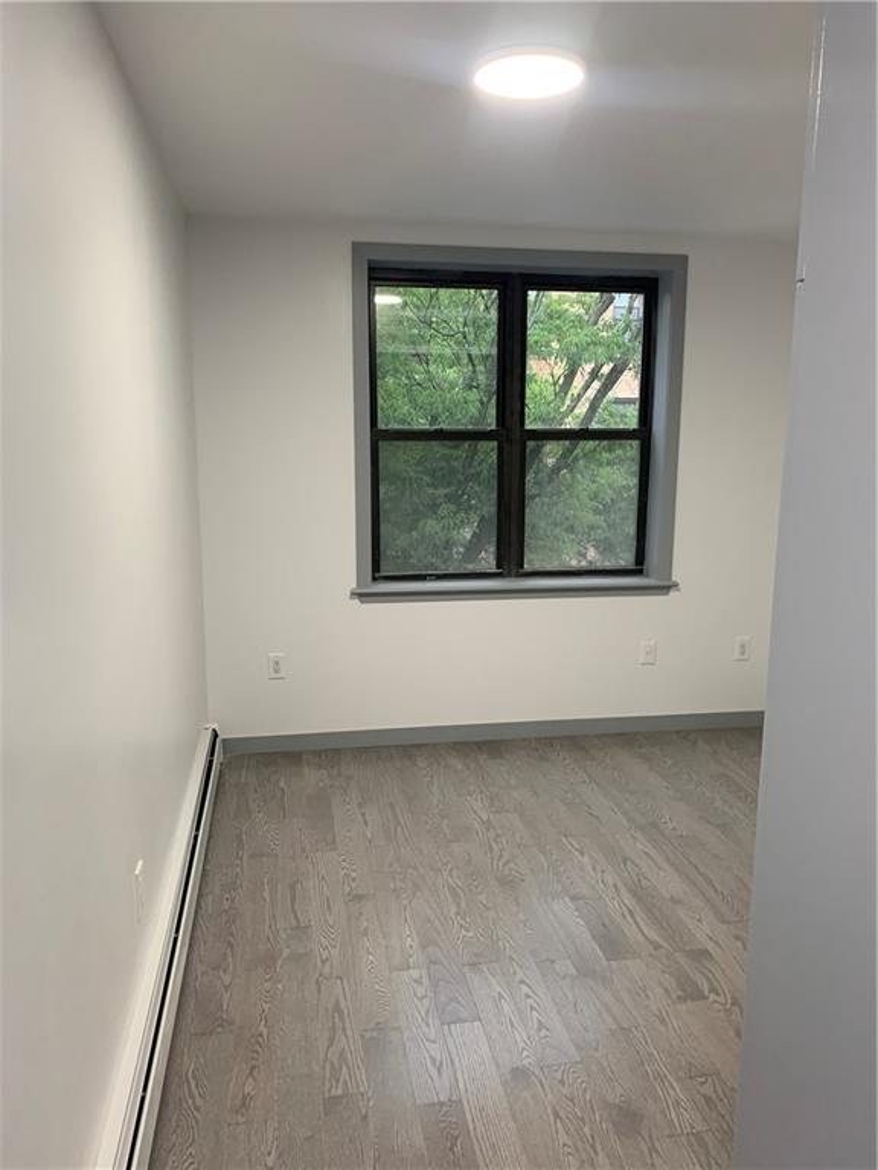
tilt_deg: -6.4
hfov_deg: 53.1
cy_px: 585
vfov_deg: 67.3
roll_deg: -0.3
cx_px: 439
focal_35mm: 26
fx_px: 879
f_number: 1.8
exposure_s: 1/60
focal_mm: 4.25
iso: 125
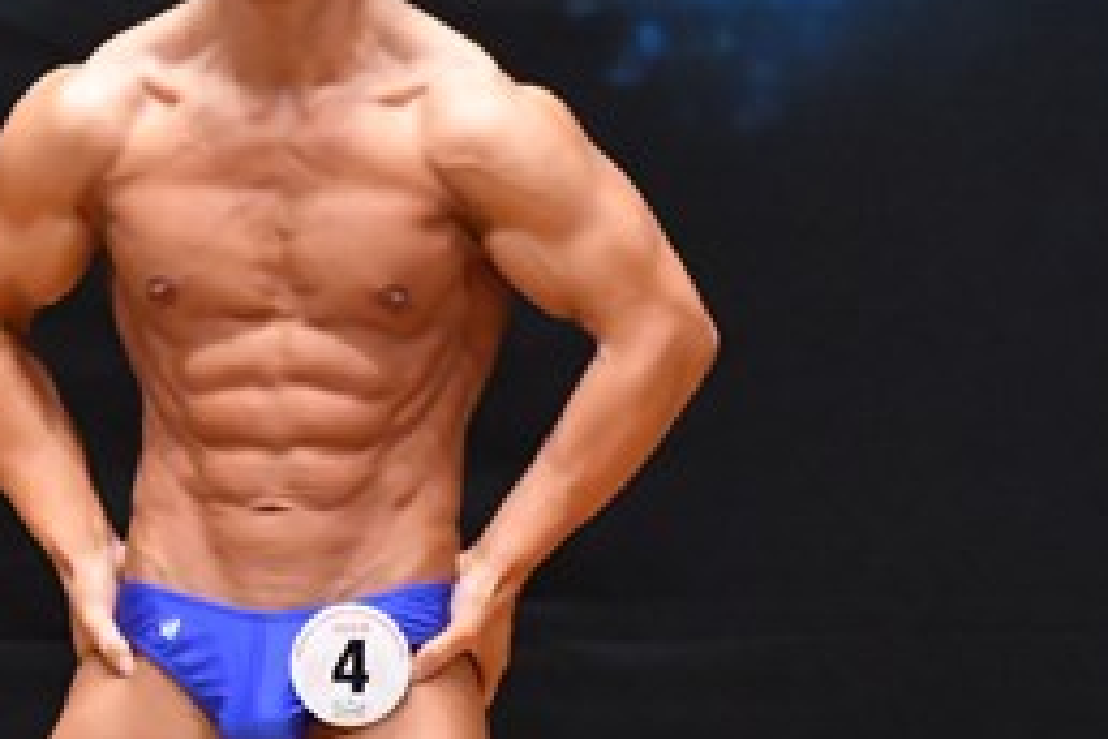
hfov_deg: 2.2
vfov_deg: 1.5
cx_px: 290
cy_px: 627
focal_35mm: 946
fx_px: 29114
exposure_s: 1/400
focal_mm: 210
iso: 6400
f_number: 5.6
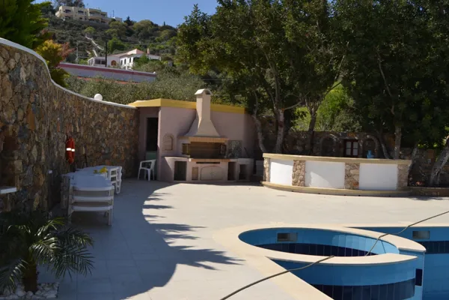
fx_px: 524
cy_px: 150
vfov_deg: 31.9
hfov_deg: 46.4
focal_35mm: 42
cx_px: 224
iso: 100
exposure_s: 1/200
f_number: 9
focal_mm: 28
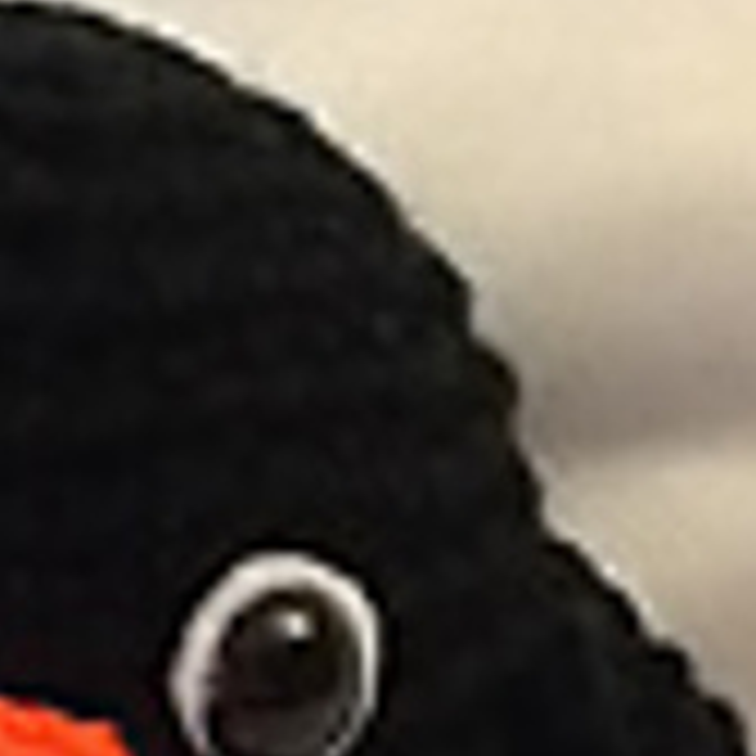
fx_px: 3657
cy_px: 914
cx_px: 27
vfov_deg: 11.6
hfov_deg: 11.7
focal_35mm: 148
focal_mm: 2.03
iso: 320
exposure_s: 1/20
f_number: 2.4
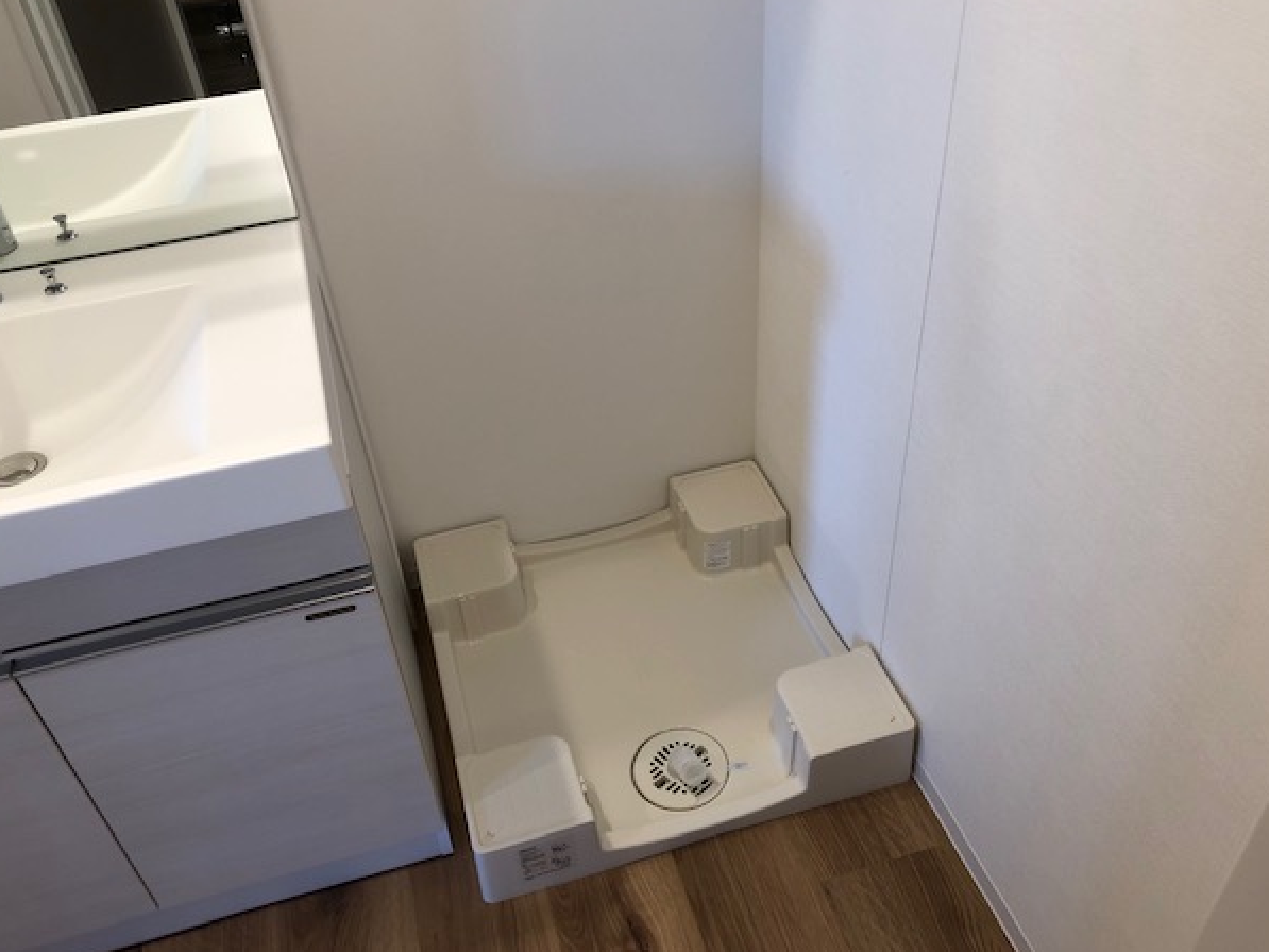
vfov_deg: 46.8
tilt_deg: -39.0
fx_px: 1100
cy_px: 487
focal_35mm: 30
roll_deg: +6.4
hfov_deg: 59.9
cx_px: 619
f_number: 1.8
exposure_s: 1/33
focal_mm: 3.99
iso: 32
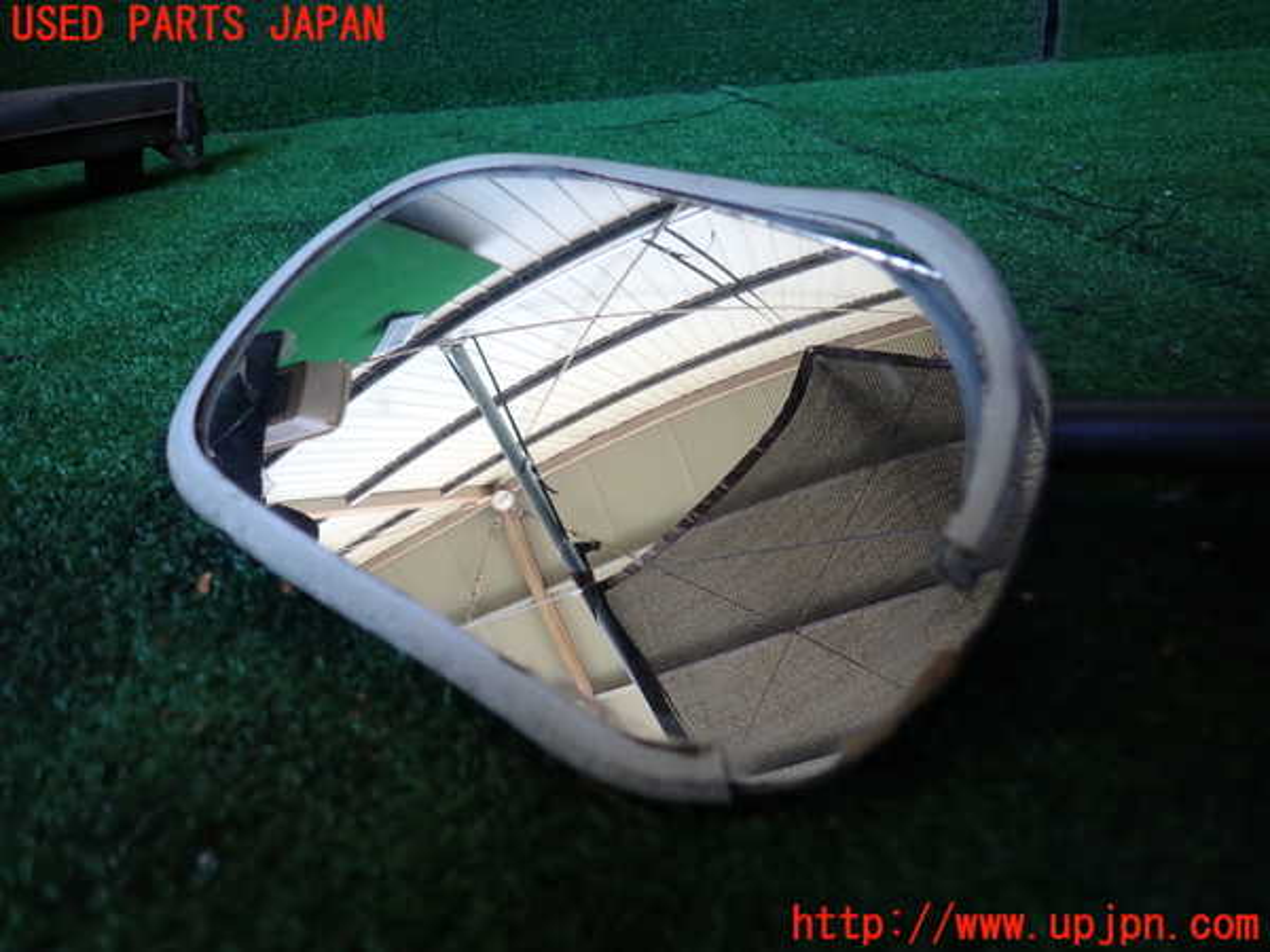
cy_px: 476
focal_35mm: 25
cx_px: 635
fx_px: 917
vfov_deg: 54.9
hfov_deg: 69.4
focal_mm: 4.5
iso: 160
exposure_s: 1/125
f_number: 2
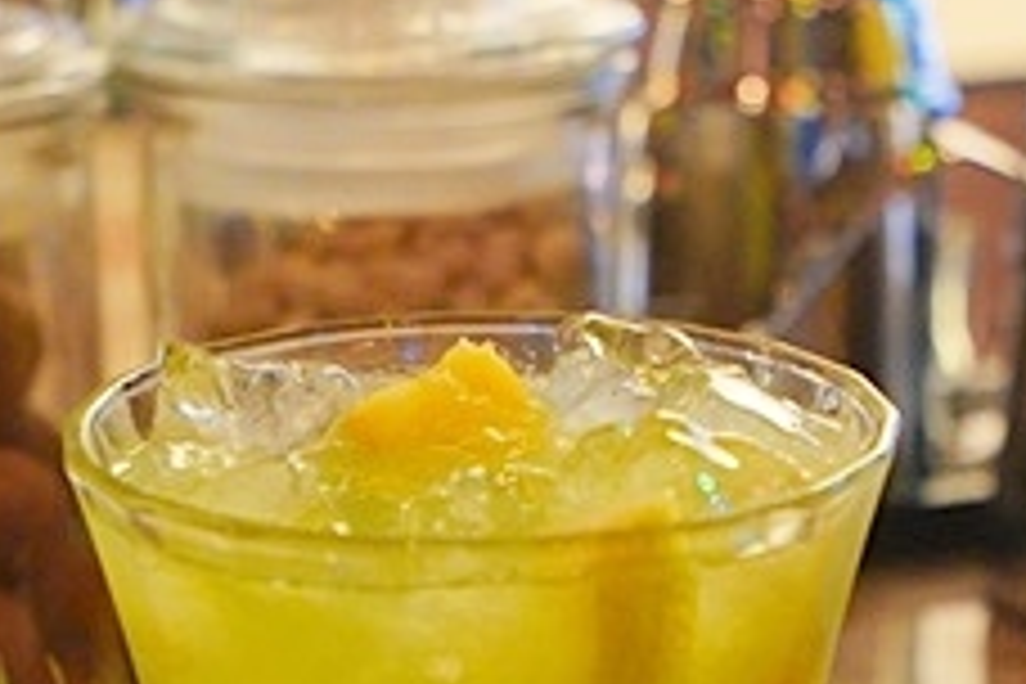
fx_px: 3106
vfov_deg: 12.4
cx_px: 518
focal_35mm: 109
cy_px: 695
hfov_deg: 18.8
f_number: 4
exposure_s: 1/20
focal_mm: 31
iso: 3200
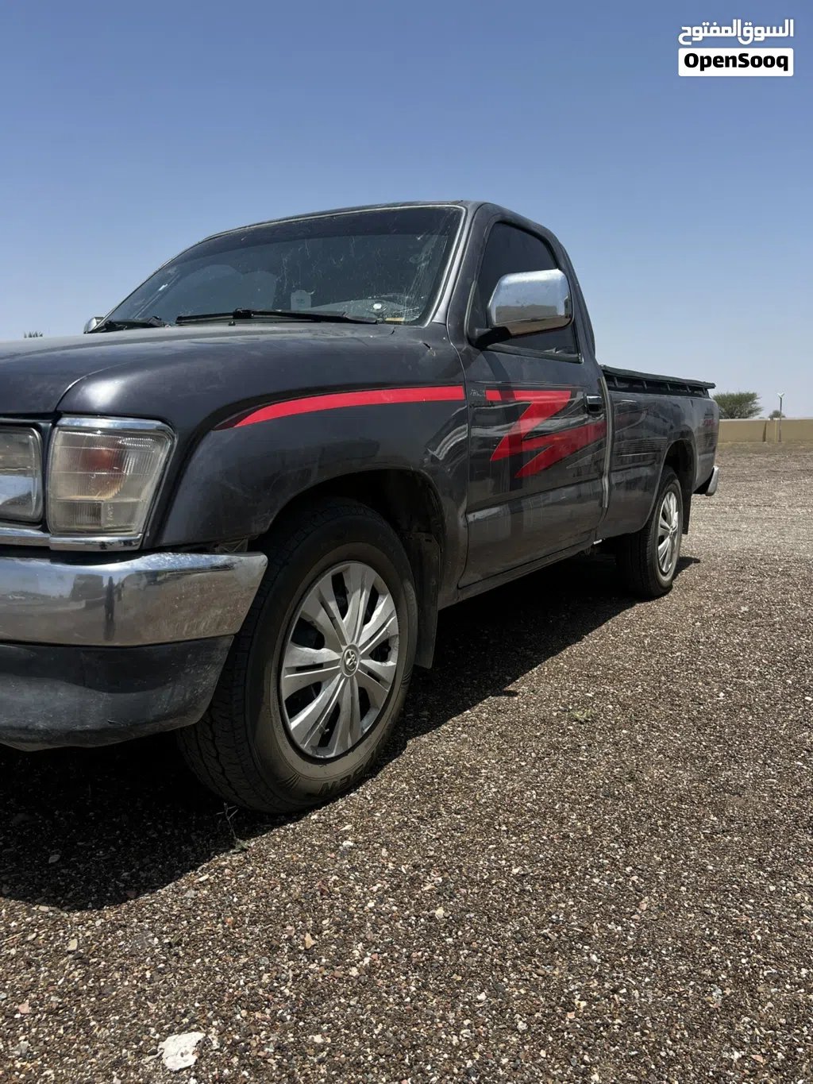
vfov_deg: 67.3
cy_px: 542
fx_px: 814
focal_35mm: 26
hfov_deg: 53.1
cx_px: 406
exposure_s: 1/4115
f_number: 1.5
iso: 50
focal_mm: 5.7
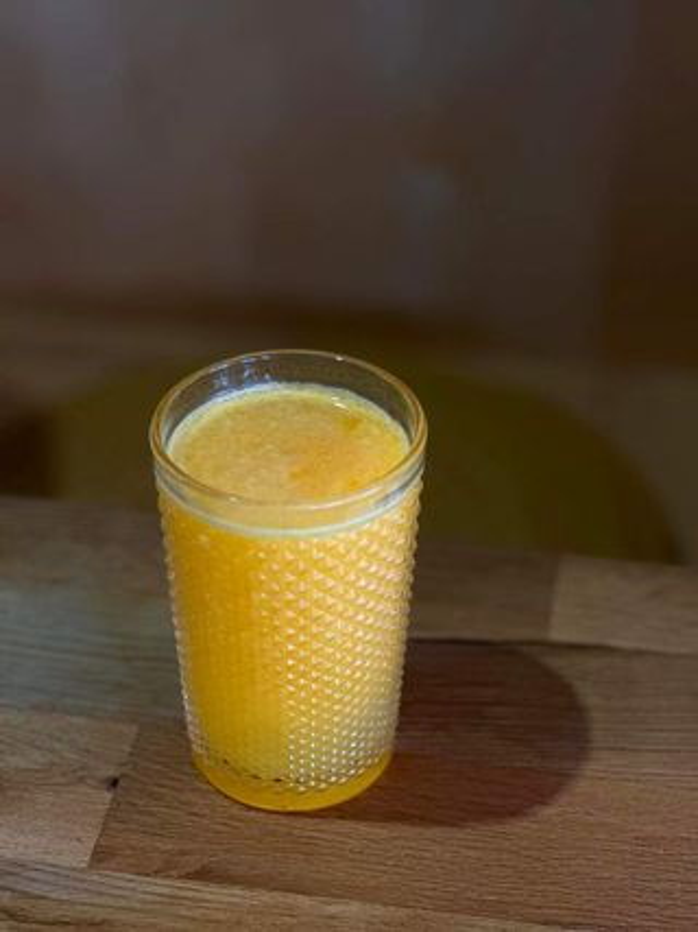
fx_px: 2071
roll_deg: -2.0
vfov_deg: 25.3
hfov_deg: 19.1
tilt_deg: -34.3
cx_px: 349
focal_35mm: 77
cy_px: 466
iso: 160
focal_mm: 9
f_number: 2.8
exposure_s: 1/50
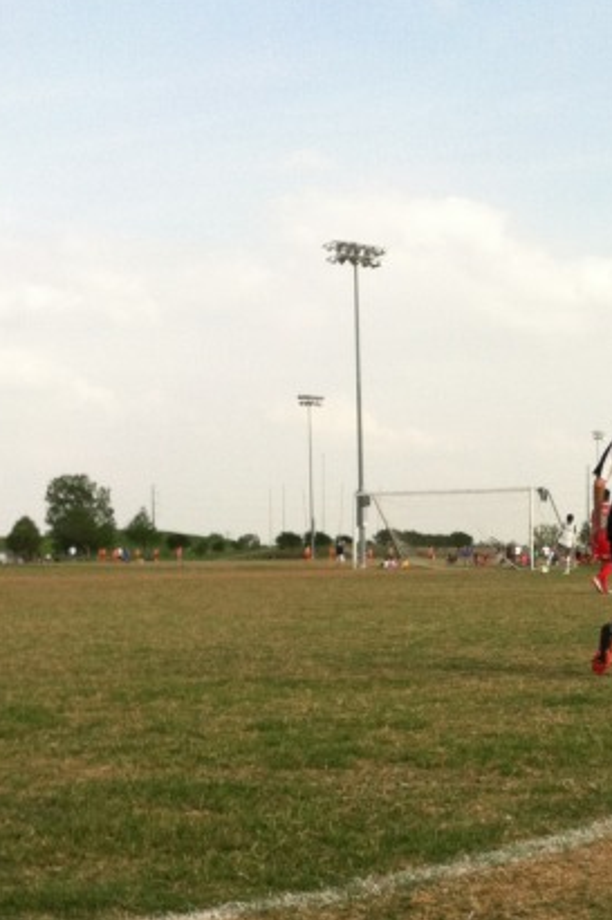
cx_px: 554
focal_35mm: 76
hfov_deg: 17.7
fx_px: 1939
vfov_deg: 26.4
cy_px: 642
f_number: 2.8
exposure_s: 1/1000
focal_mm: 3.85
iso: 80
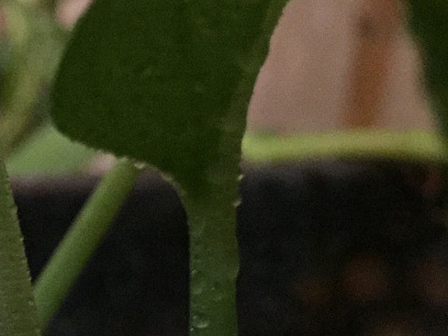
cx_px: -2
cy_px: 297
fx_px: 1229
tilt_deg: -2.7
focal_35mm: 95
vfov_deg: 15.4
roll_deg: +1.4
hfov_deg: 20.0
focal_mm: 4.15
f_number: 2.2
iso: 400
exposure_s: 1/17
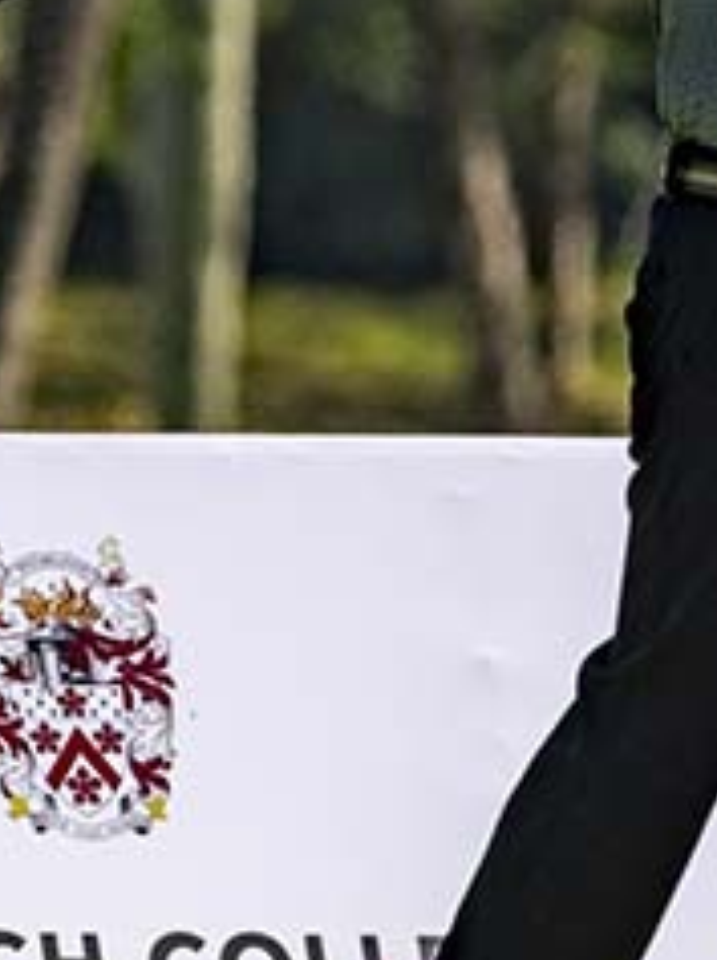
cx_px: 198
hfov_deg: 1.0
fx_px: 43228
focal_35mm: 1561
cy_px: 113
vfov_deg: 1.3
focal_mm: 400
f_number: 8
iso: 250
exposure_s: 1/1600
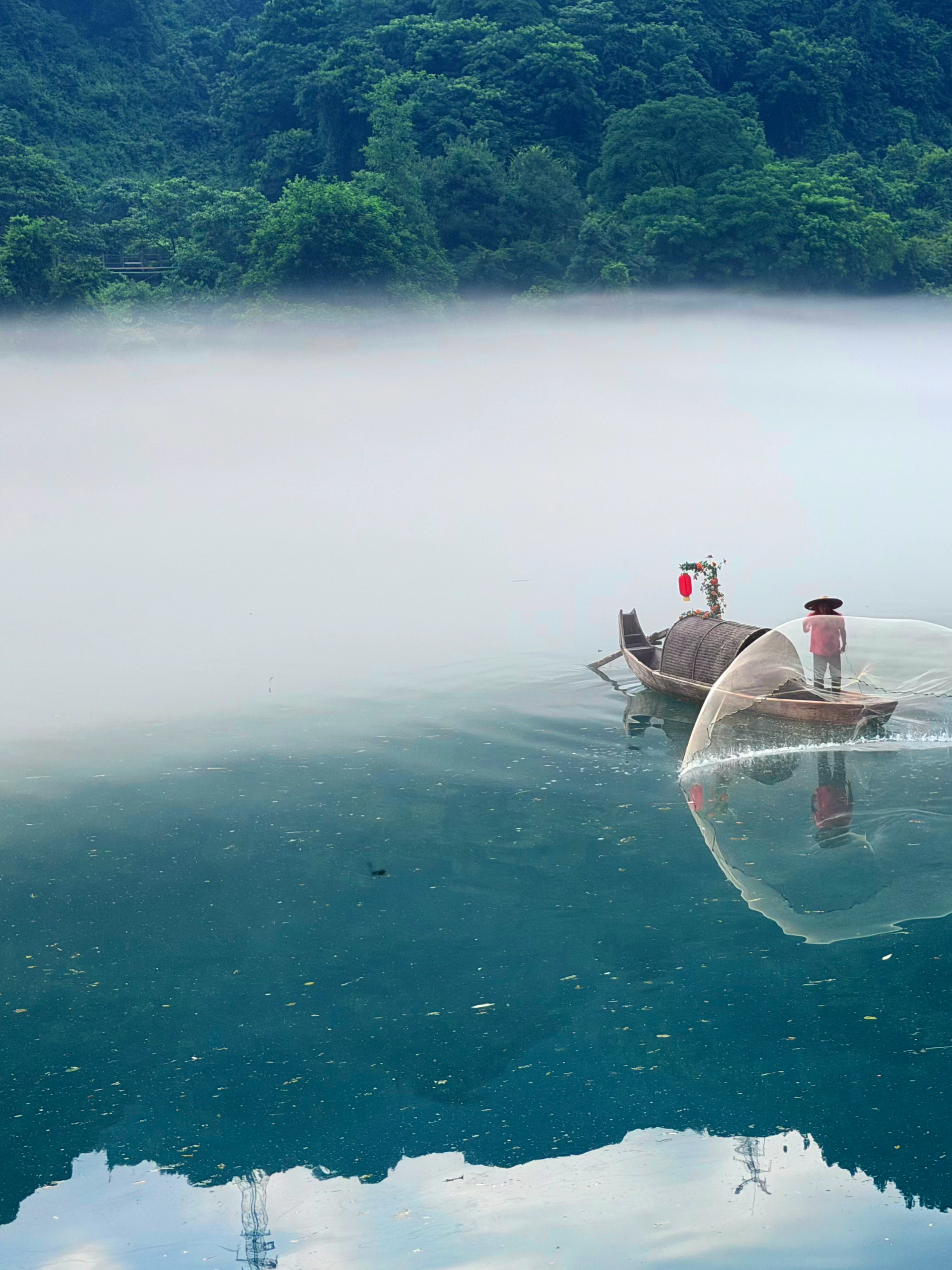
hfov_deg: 22.5
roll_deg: +2.9
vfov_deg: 29.8
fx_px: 2383
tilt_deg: -6.8
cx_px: 644
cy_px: 641
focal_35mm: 65
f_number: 1.78
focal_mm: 6.76
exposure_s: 1/2088
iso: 64
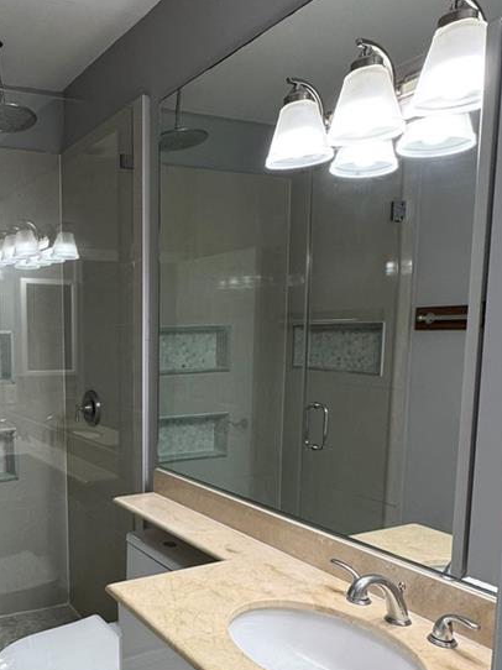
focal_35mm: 31
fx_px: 600
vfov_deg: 57.9
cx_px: 58
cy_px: 402
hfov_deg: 42.0
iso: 160
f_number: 2.2
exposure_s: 1/120
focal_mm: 2.22
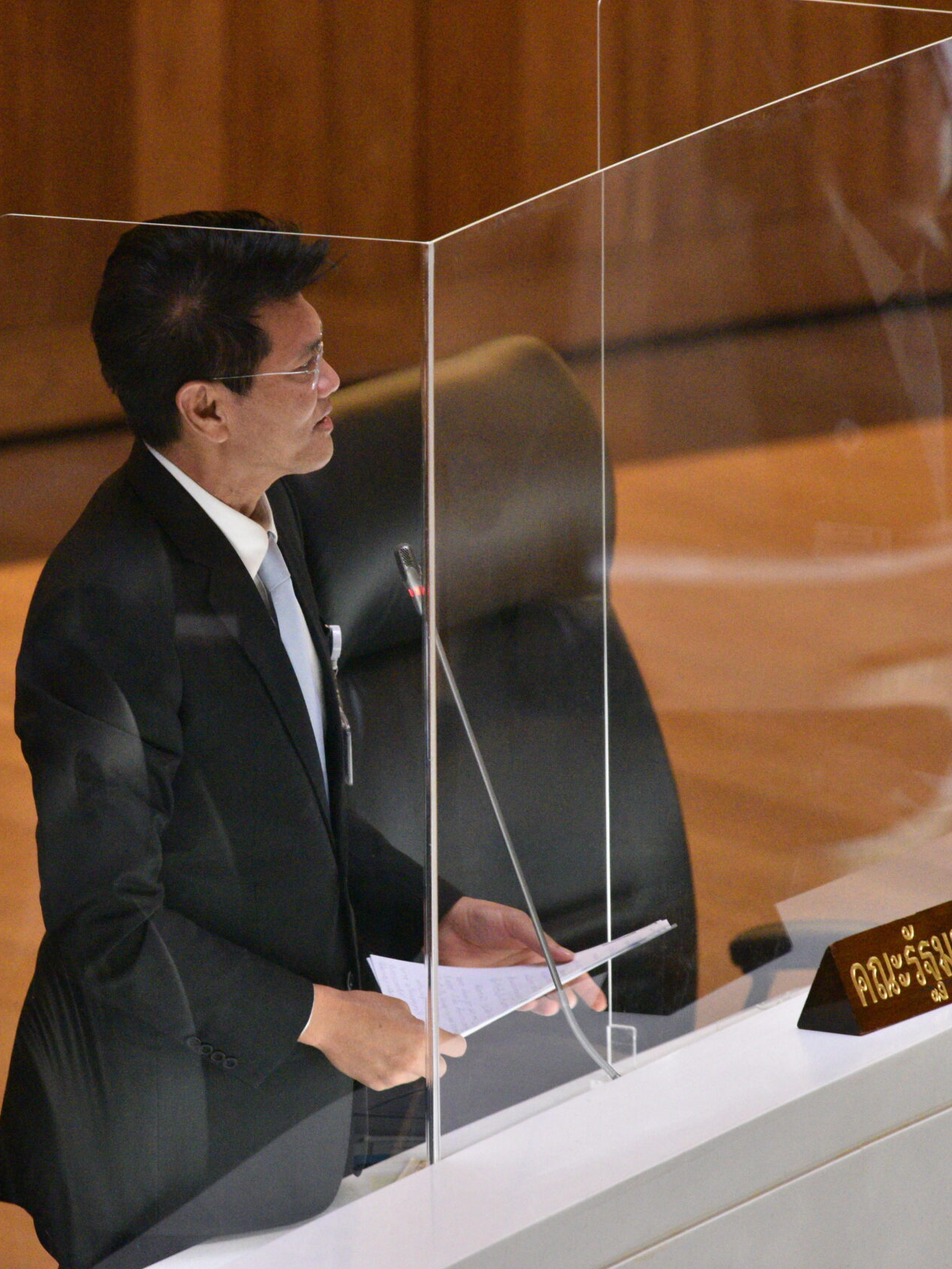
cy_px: 635
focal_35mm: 866
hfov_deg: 1.7
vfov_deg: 2.3
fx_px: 31747
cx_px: 325
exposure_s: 1/200
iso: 8000
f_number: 6.3
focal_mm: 600
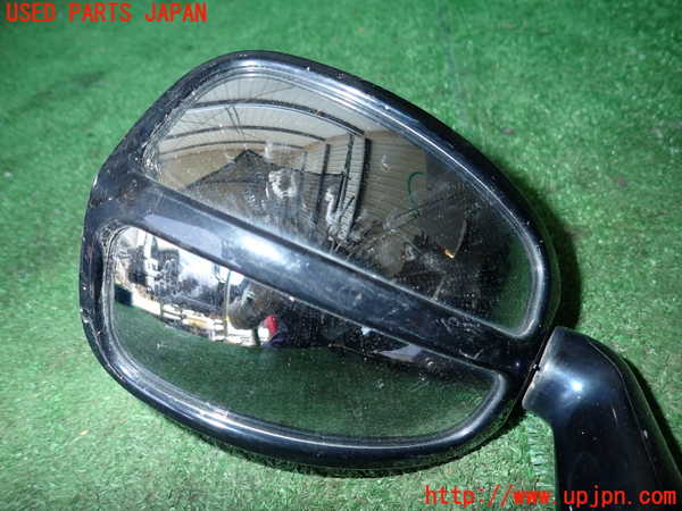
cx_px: 341
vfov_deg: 54.9
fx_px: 493
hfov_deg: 69.4
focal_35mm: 25
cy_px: 256
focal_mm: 4.5
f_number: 5.6
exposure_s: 1/30
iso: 200
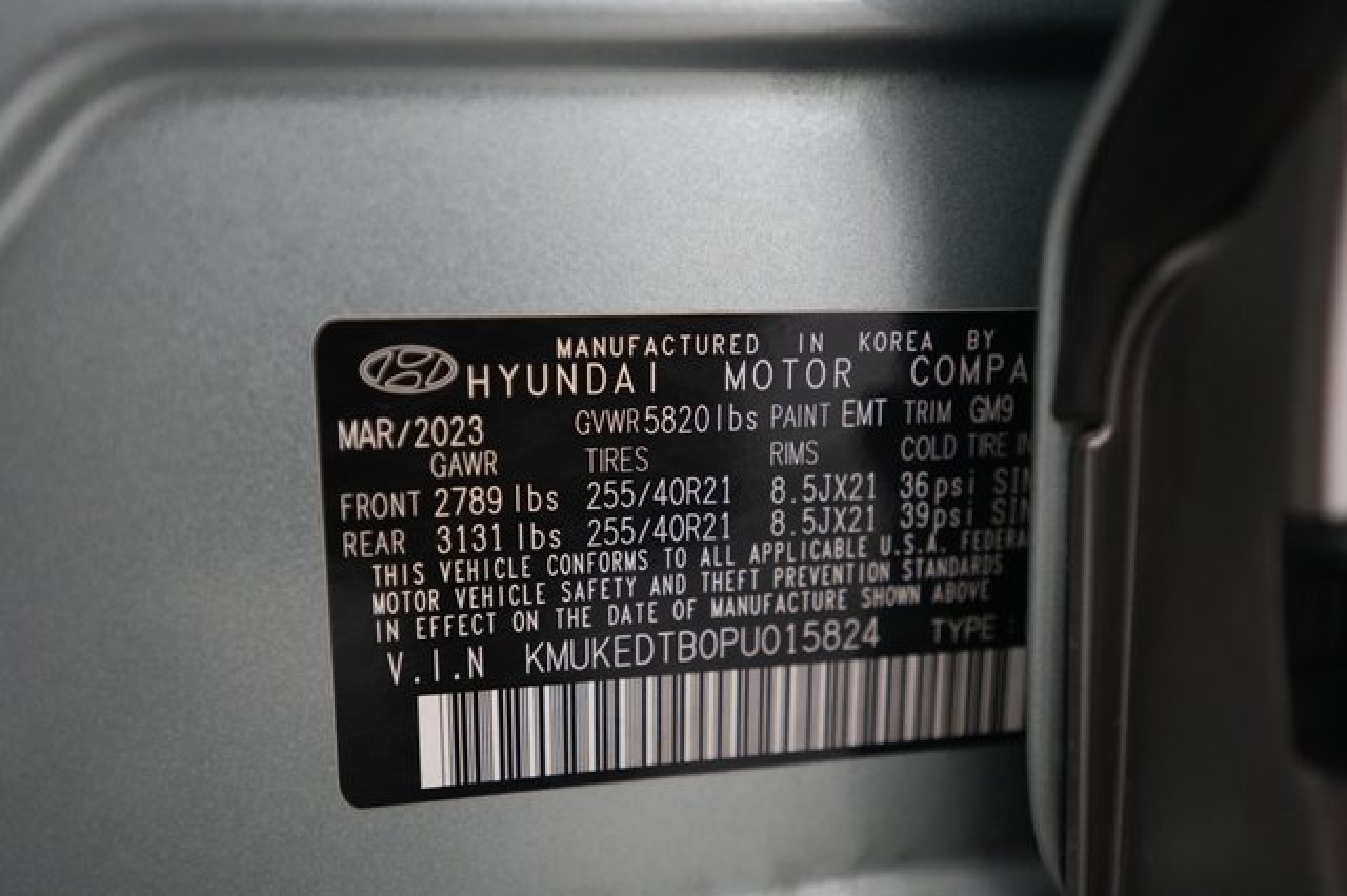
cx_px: 674
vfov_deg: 46.4
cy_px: 448
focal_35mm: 28
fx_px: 1047
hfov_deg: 65.5
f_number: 2.8
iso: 5000
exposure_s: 1/160
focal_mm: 28
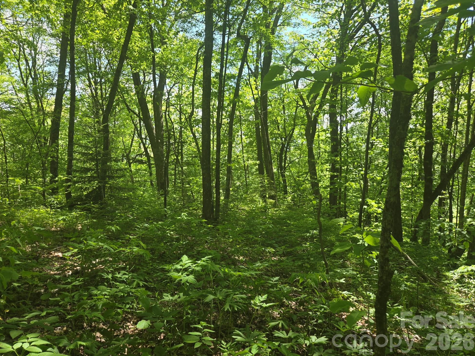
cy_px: 173
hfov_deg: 71.6
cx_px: 230
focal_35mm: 24
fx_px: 329
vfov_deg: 56.8
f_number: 1.8
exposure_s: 1/261
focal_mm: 5.4
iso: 25
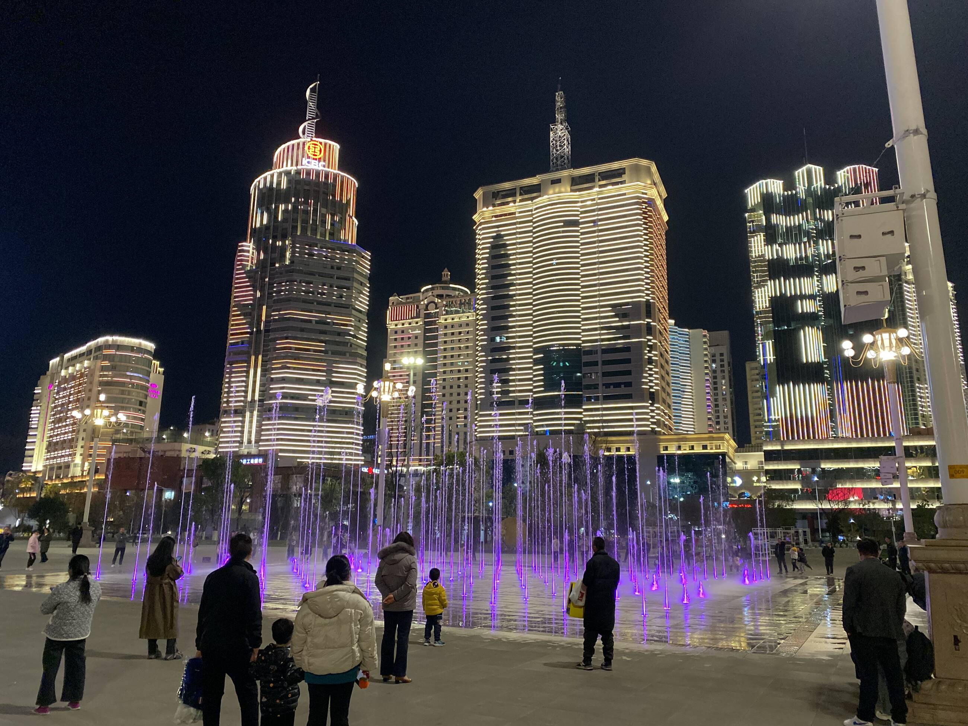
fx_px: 727
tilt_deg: +13.4
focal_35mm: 26
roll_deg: -1.1
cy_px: 363
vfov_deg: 53.1
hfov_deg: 67.3
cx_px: 484
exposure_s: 1/60
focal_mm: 4.25
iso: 400
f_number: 1.8
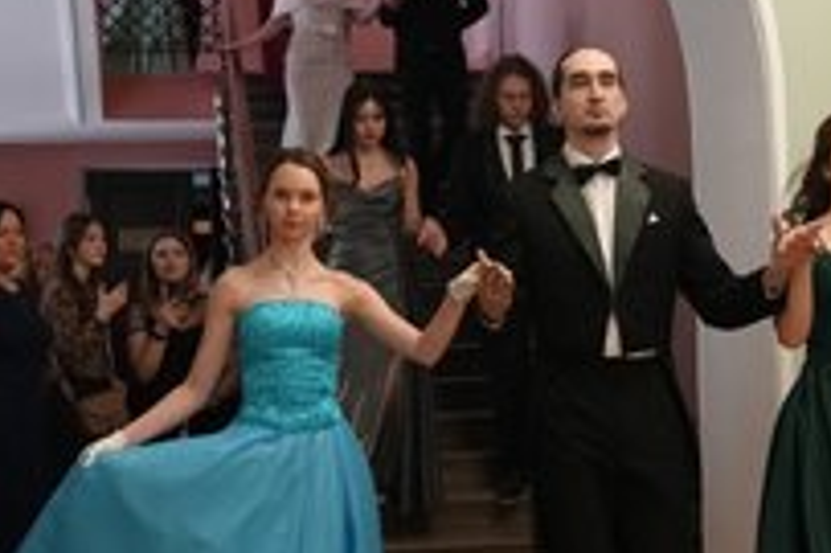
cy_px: 227
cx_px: 483
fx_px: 1822
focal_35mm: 79
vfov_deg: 17.2
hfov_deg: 25.7
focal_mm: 40
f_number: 3.5
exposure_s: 1/160
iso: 12800
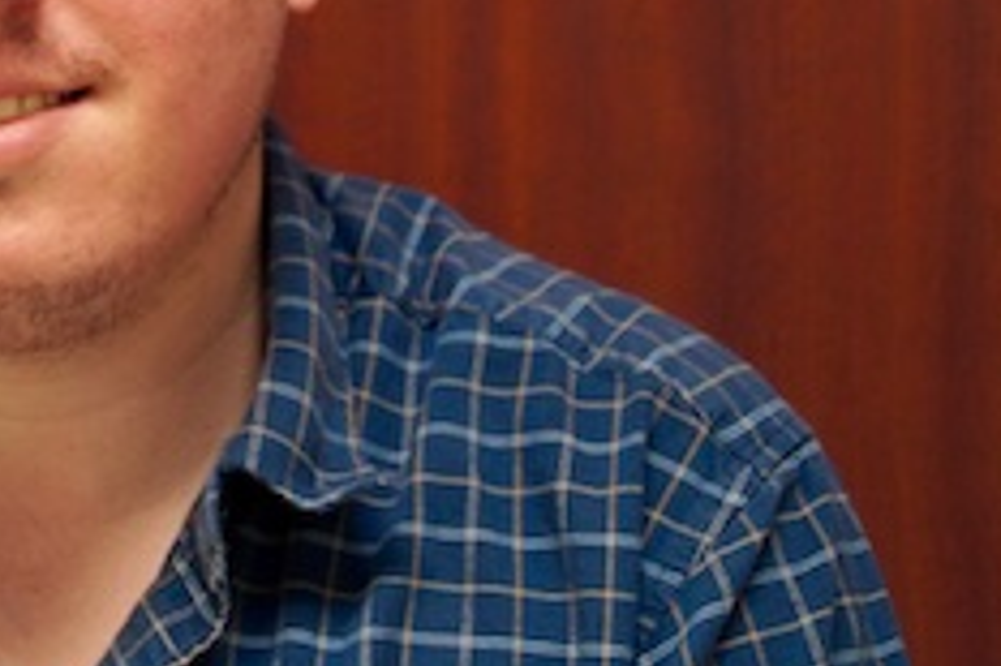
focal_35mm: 126
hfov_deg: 15.9
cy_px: -17
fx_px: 3501
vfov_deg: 10.8
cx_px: -13
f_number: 4.5
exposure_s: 1/30
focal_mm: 40
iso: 800
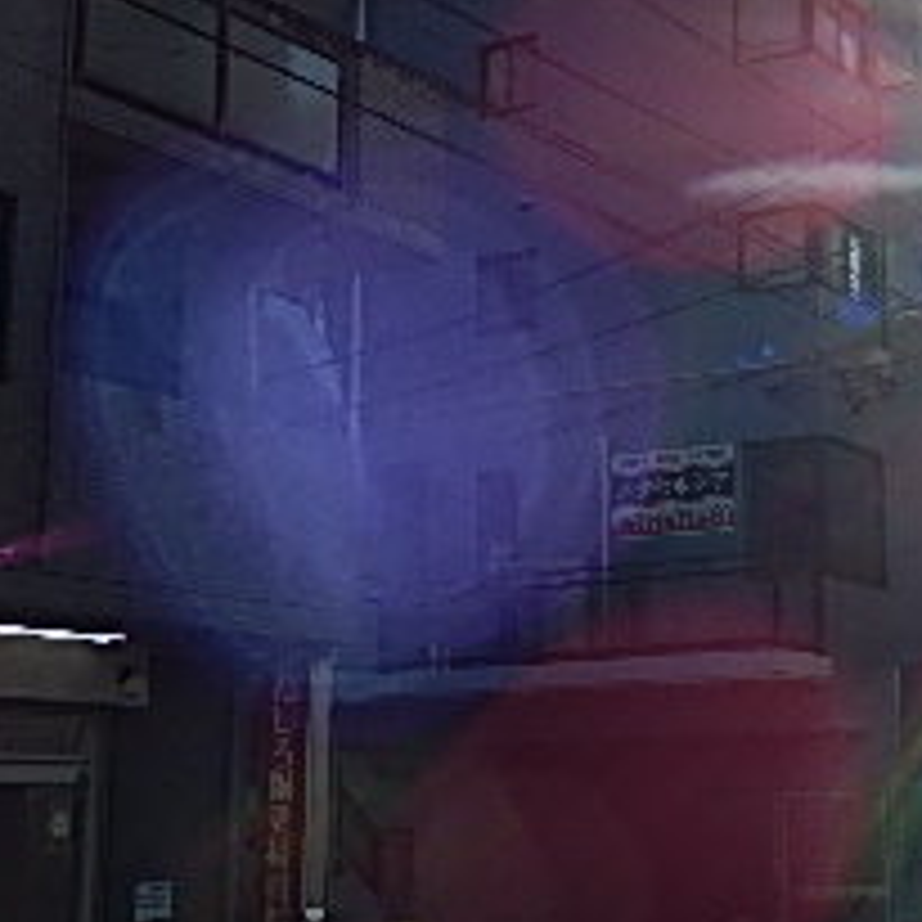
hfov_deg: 24.8
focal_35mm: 69
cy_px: 355
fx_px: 2079
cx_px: 666
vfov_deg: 24.9
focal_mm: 4.5
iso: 125
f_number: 6.8
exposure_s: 1/500
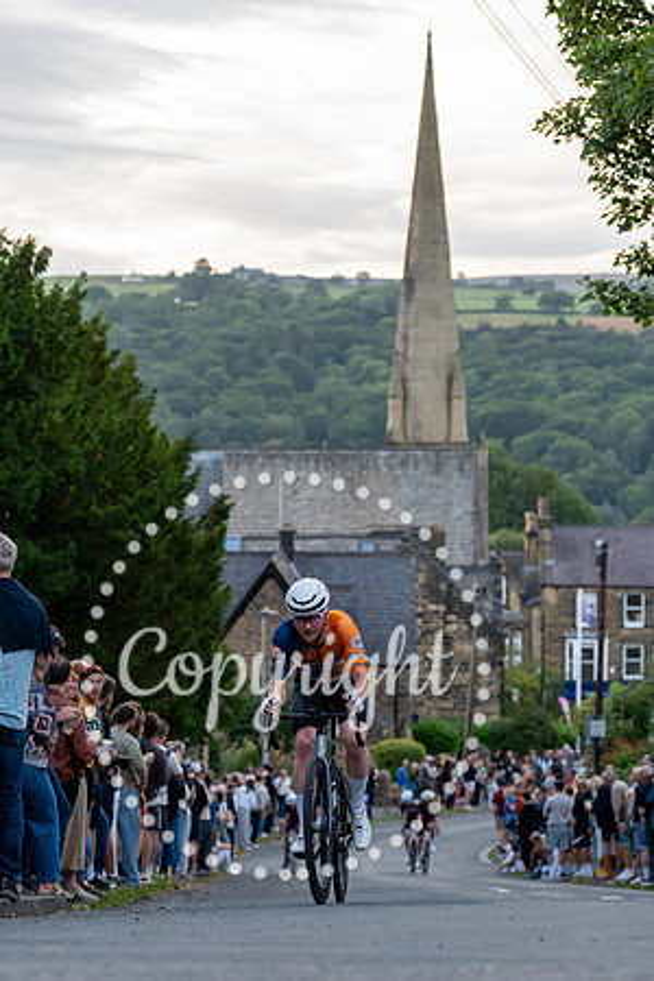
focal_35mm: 129
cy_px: 518
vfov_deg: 15.9
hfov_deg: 10.7
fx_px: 3503
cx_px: 293
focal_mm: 76
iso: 2000
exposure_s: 1/800
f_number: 3.5
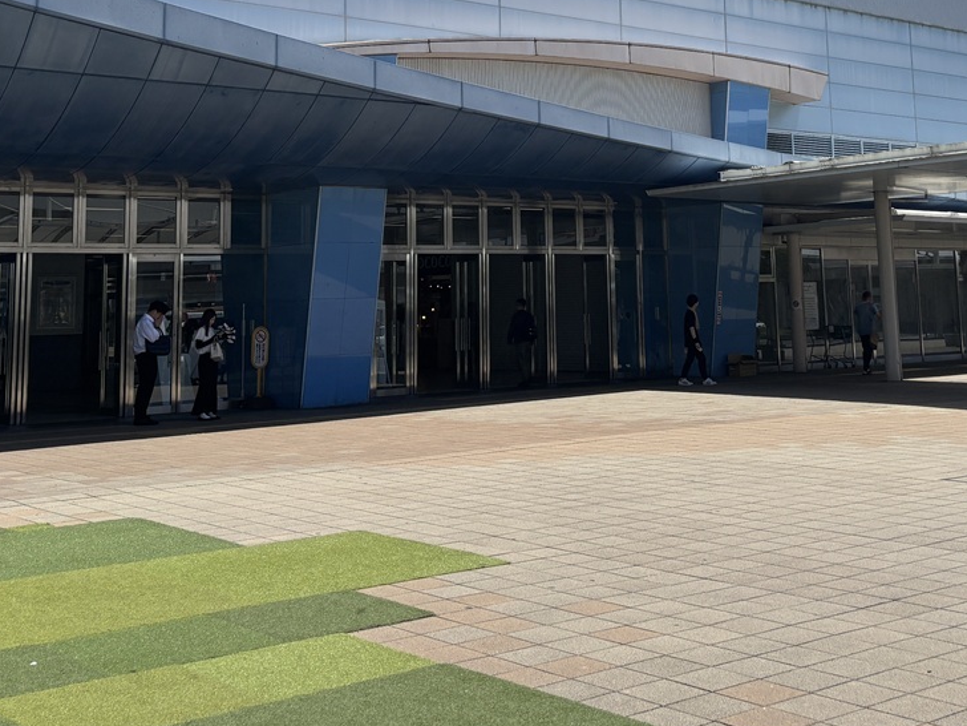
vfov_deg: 27.6
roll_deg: +1.3
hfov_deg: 37.3
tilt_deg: +10.2
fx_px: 1425
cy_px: 88
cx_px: 592
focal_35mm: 51
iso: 50
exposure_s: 1/5618
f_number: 1.6
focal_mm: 5.96
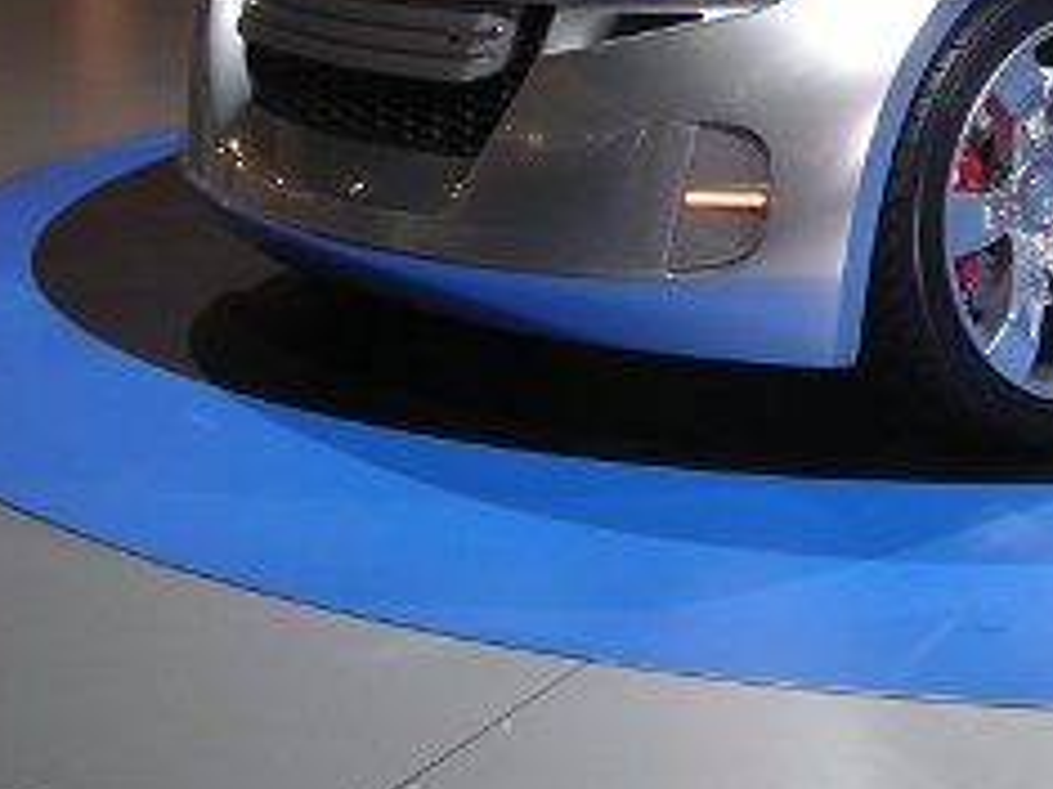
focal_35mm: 88
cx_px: 1107
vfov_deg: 16.4
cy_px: 9
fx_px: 2676
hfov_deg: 21.3
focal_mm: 6.2
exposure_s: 1/30
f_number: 2.9
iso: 101
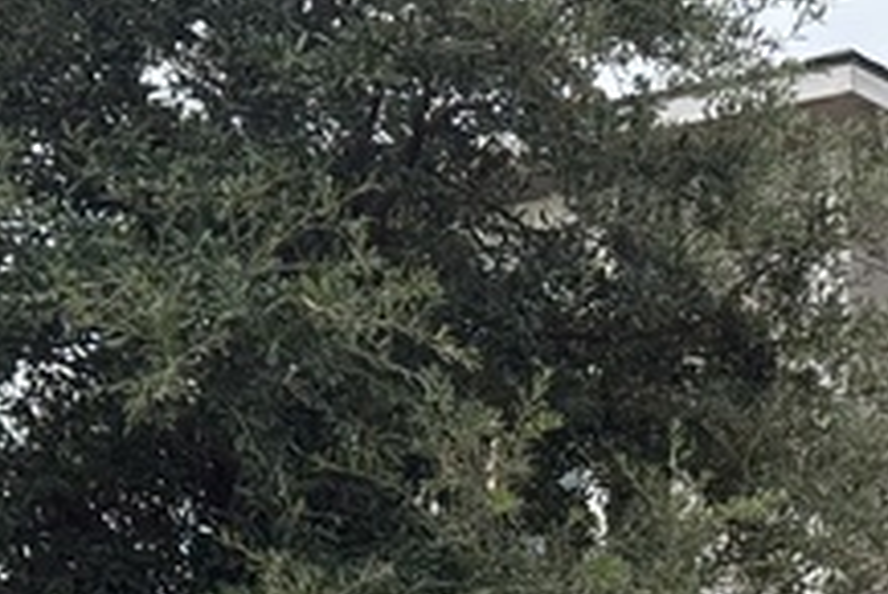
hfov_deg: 13.3
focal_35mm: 147
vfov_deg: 9.2
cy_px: 819
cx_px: 1289
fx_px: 3628
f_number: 1.78
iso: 80
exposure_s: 1/4329
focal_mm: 6.76
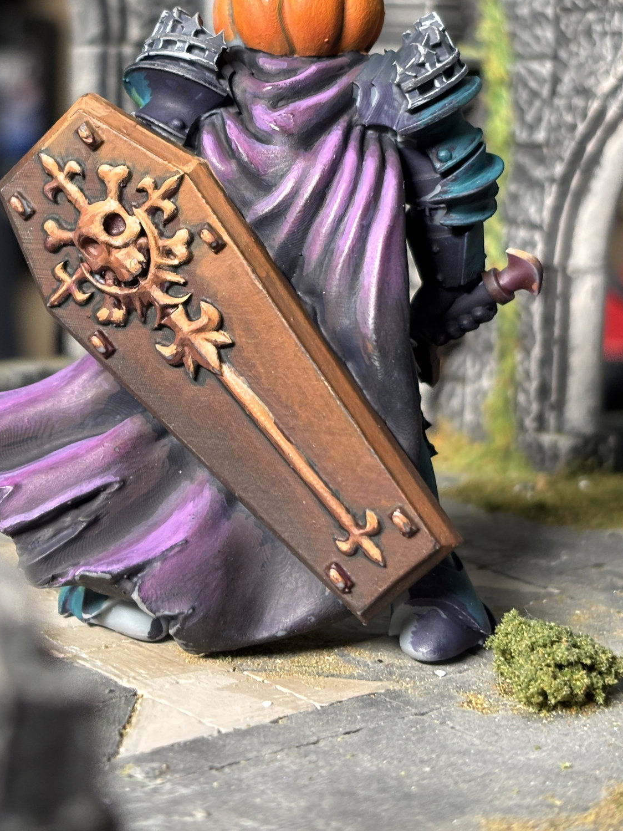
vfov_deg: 26.1
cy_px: 247
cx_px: 182
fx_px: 1776
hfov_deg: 19.8
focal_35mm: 74
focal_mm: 5.96
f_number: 1.6
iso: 125
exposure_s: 1/60
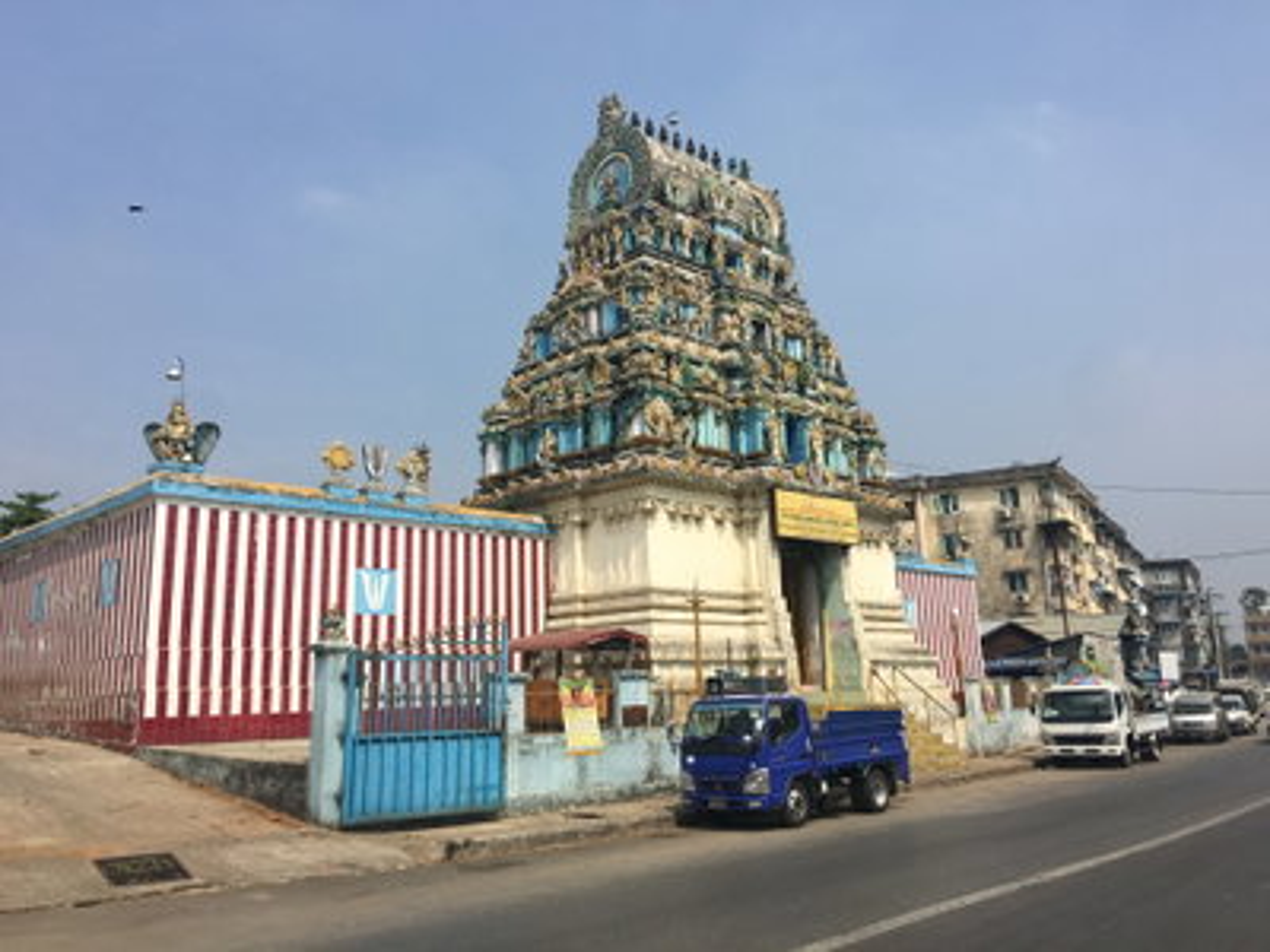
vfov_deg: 48.2
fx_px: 1064
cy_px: 476
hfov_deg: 61.7
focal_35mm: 29
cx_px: 635
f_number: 2.2
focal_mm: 4.15
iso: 25
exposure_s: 1/2198
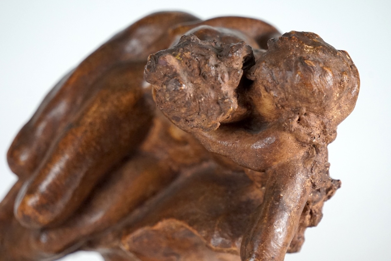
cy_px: 130
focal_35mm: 264
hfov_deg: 7.8
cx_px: 196
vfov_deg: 5.2
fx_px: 2869
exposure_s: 1/320
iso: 2000
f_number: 6.3
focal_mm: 176
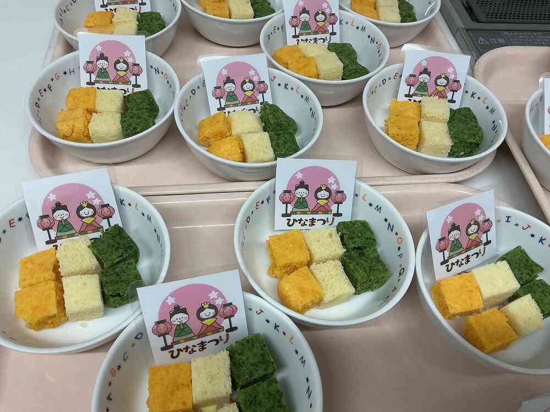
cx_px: 275
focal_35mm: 29
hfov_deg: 61.7
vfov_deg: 48.2
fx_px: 461
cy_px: 206
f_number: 1.8
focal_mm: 3
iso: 40
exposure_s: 1/120
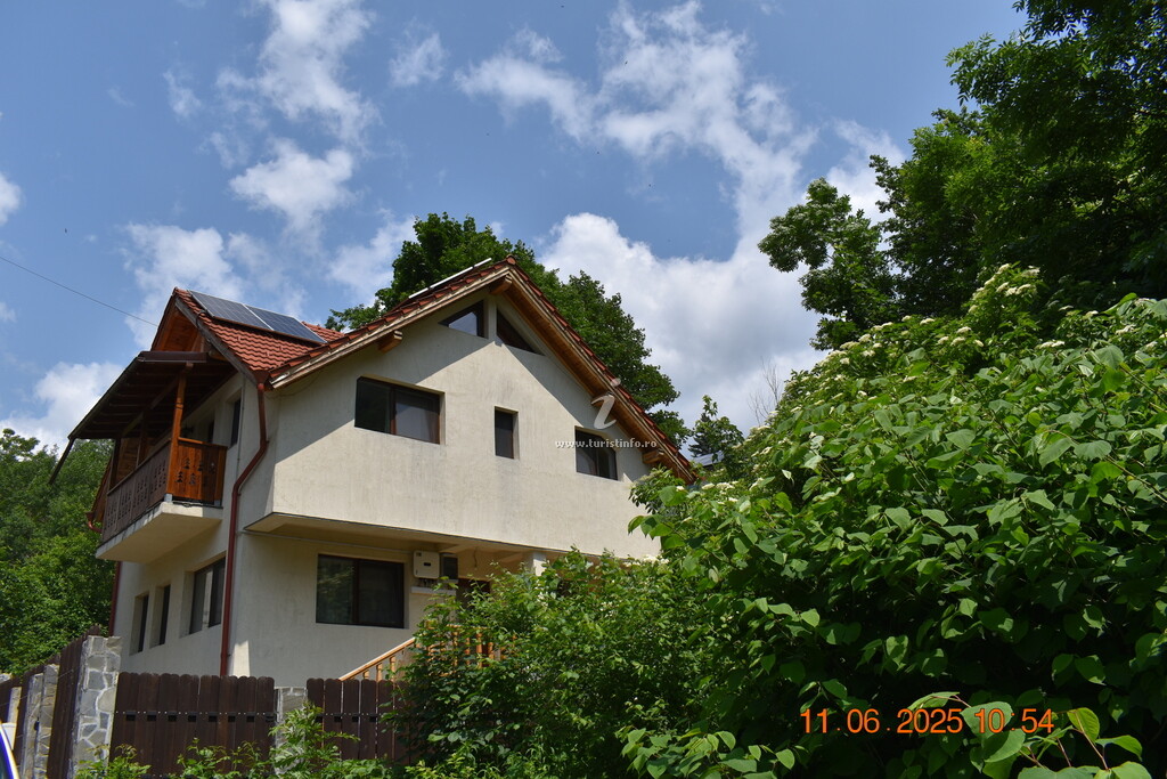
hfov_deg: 67.4
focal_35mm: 27
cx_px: 584
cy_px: 390
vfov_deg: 47.9
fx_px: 875
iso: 100
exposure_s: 1/320
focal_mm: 18
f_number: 9
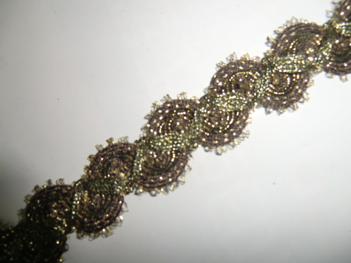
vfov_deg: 56.8
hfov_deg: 71.6
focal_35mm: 24
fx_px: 243
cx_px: 176
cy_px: 132
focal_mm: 4.3
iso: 64
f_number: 3.2
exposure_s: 1/60
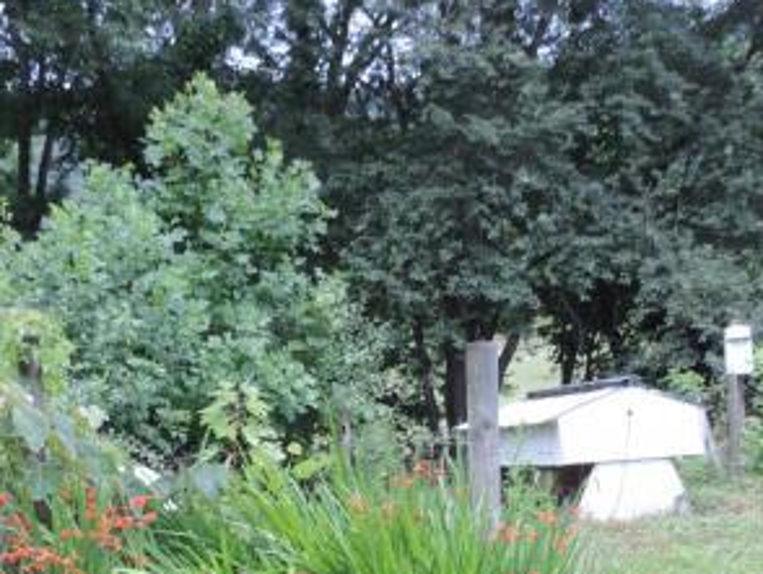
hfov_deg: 29.8
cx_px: 335
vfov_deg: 21.9
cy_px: 556
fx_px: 1434
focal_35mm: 65
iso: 80
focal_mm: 5.8
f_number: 3.2
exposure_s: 1/60
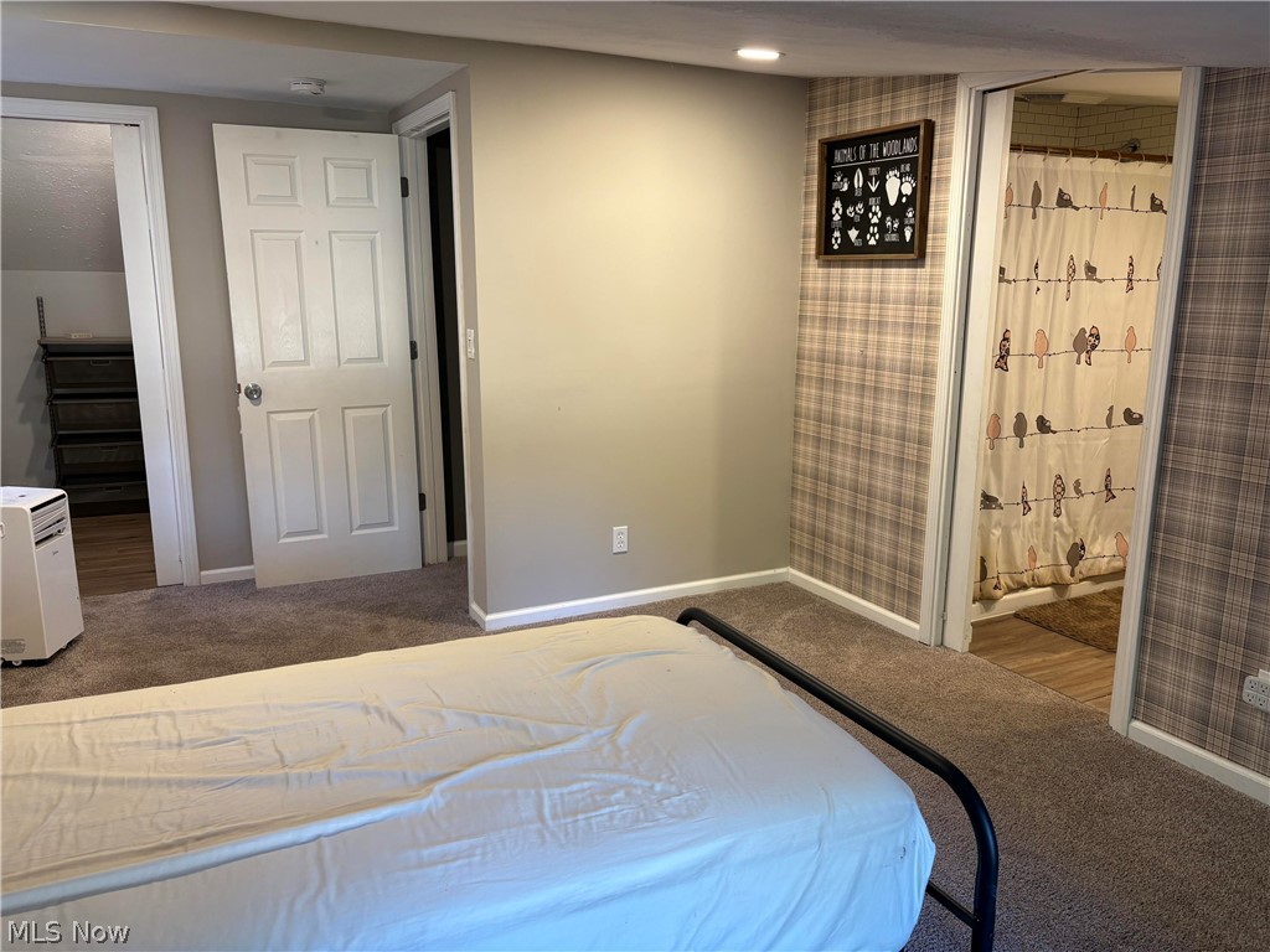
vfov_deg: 53.1
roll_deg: -0.3
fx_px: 954
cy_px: 476
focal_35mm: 26
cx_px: 635
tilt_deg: -11.3
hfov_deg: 67.3
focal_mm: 5.96
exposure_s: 1/60
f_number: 1.6
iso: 100
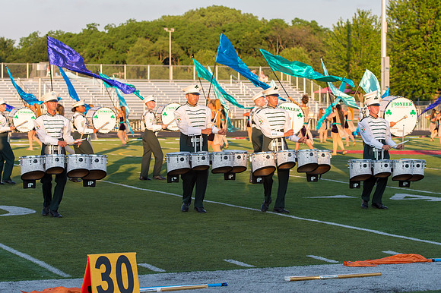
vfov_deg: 13.3
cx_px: 225
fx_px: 1263
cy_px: 137
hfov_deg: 19.8
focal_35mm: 103
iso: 250
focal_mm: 85
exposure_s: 1/640
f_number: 5
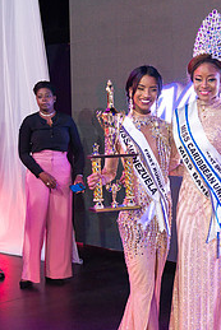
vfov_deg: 30.5
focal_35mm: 66
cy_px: 180
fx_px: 607
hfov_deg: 20.6
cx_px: 149
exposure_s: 1/160
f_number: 5
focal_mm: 38
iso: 4000
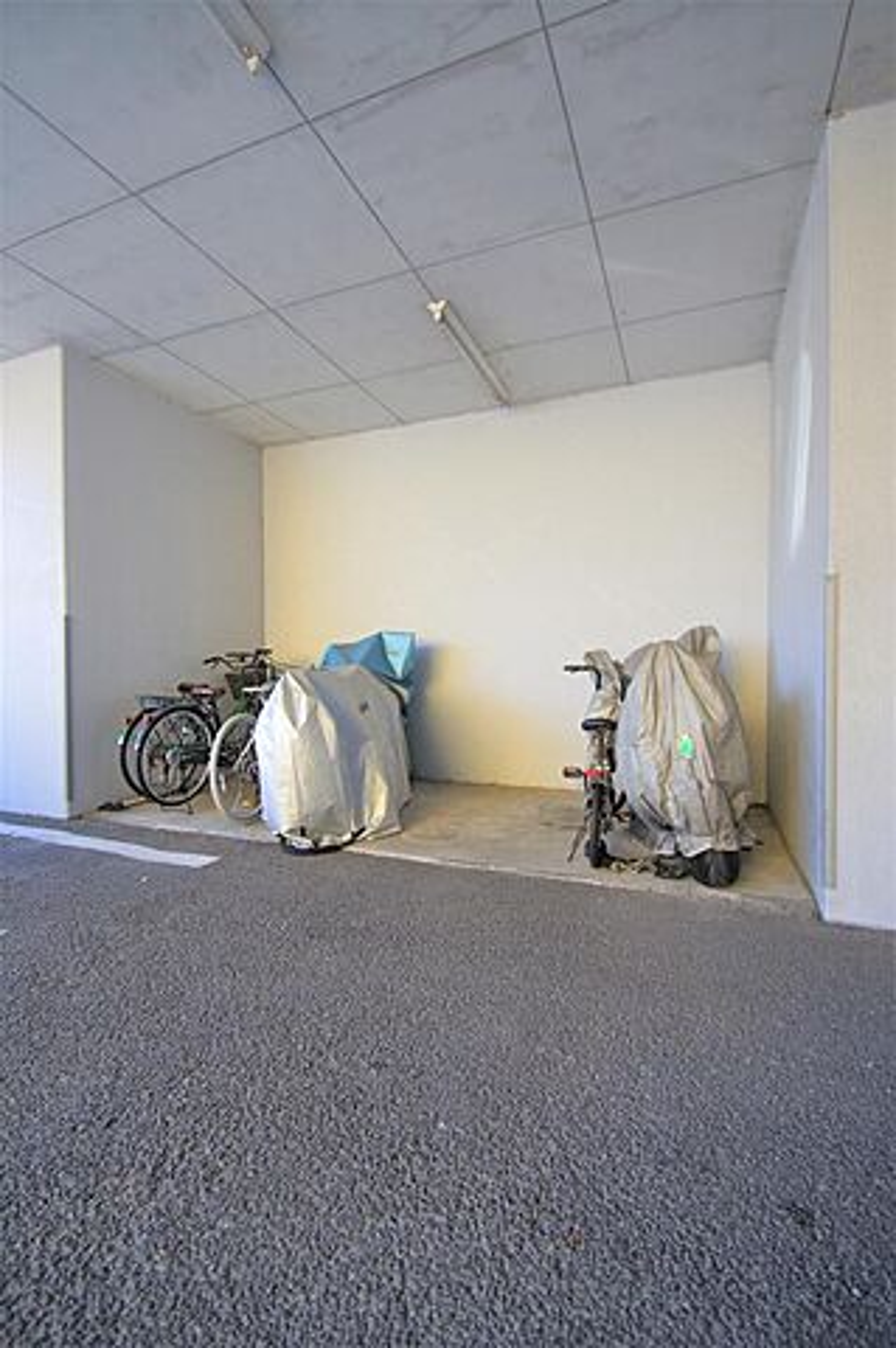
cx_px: 448
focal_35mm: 15
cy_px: 674
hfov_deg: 77.2
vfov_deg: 100.4
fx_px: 561
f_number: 4.5
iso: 100
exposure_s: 1/40
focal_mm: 10
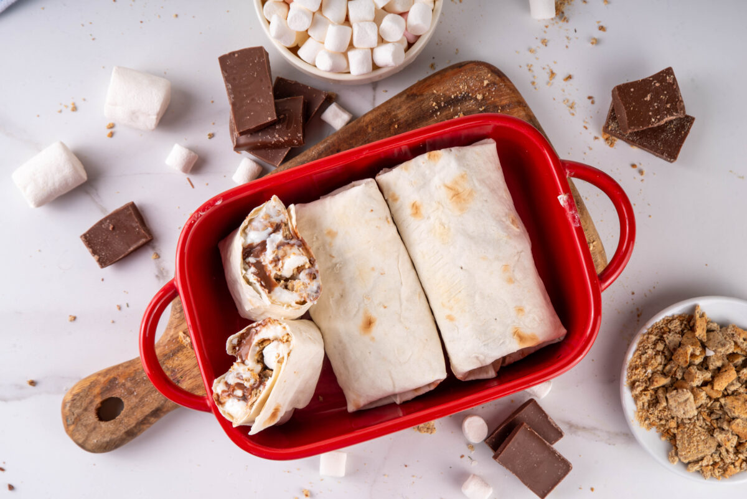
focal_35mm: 80
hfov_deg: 25.4
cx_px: 374
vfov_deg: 17.1
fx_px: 1661
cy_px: 250
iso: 100
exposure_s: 1/160
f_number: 18
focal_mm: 80
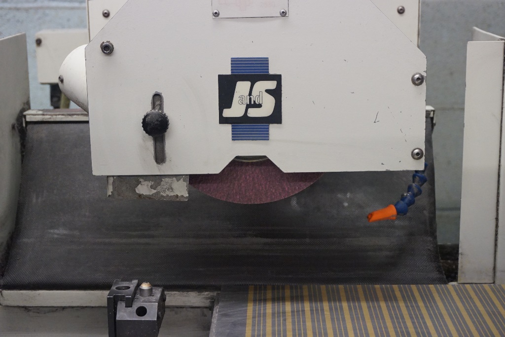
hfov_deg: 31.2
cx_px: 252
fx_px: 905
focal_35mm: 64
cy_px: 168
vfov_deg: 21.1
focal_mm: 43
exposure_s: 1/160
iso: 2000
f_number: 5.6
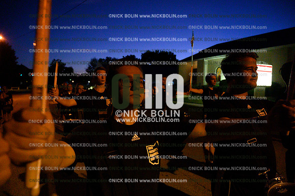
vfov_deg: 53.1
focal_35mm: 24
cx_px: 148
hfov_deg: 73.8
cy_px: 98
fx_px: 197
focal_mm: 24
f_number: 4
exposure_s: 1/400
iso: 32000
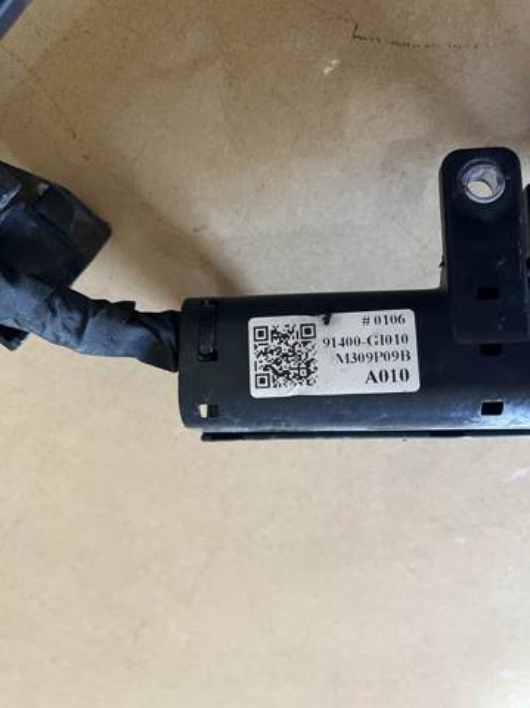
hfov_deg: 53.0
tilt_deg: -67.5
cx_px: 265
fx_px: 532
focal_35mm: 26
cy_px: 354
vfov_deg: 67.4
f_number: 1.6
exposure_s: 1/50
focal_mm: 5.1
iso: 200
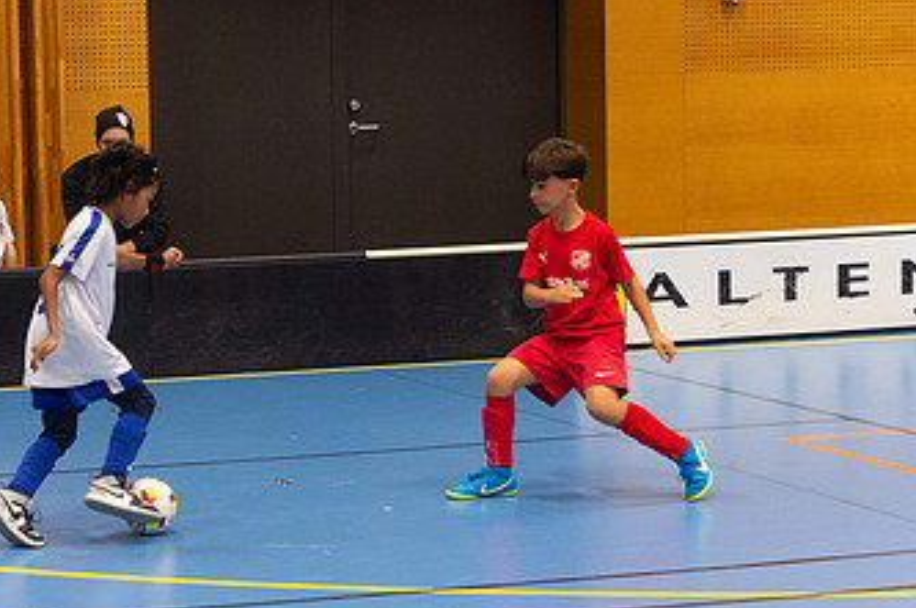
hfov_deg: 16.7
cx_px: 179
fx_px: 3100
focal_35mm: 122
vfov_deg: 11.2
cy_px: 366
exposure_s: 1/400
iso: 5000
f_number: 3.5
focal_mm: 70
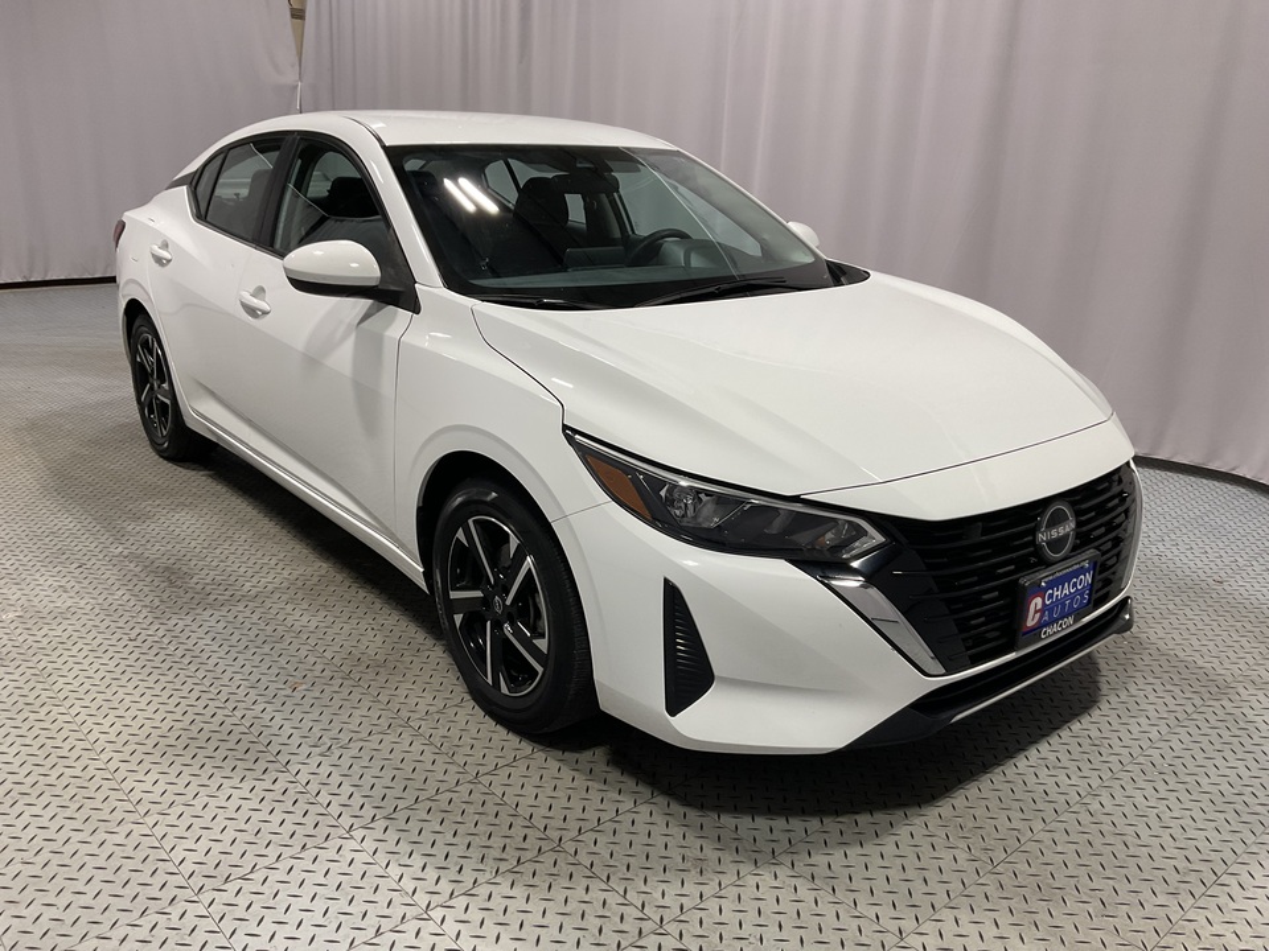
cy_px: 476
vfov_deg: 48.2
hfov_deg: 61.7
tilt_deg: -16.8
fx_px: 1063
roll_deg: -1.7
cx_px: 634
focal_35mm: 29
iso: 64
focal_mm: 3
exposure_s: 1/120
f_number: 1.8
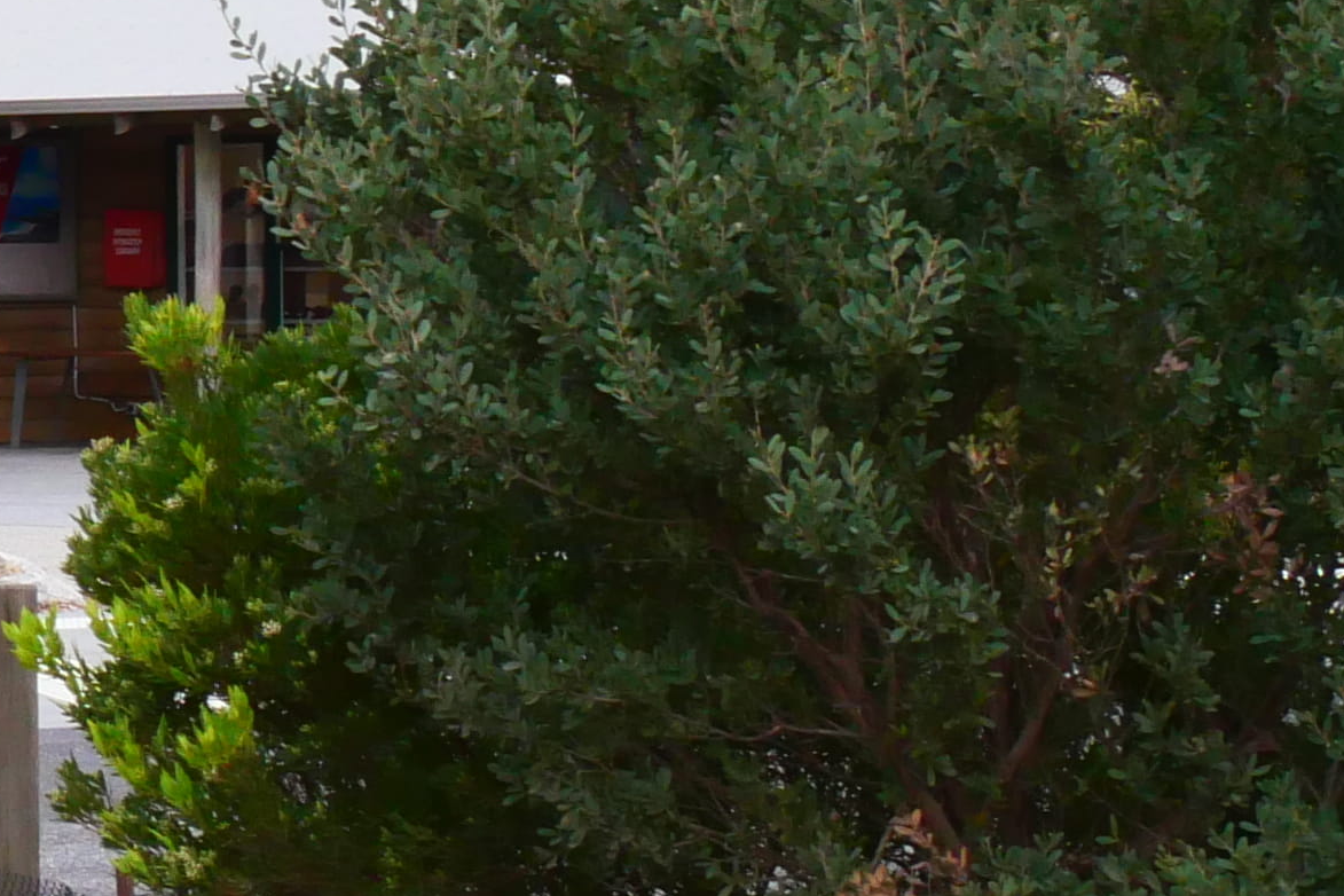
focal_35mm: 190
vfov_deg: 7.2
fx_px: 7093
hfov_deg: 10.2
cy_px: 158
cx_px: -1135
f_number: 11
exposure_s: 1/60
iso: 640
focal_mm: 21
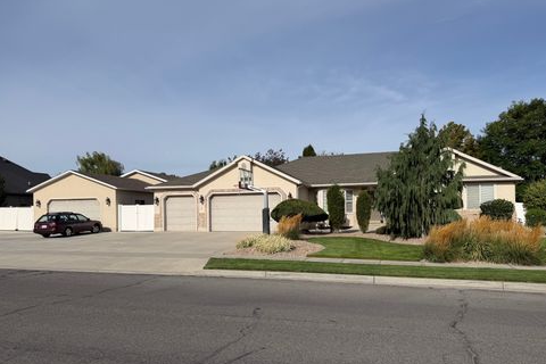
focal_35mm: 26
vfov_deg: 49.4
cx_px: 283
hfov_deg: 69.4
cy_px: 210
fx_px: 394
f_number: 1.78
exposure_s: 1/8130
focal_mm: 6.76
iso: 80
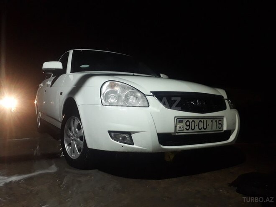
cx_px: 138
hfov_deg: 65.3
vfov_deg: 51.4
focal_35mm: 27
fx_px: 215
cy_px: 104
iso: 320
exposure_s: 1/17
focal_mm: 3.6
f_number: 1.9
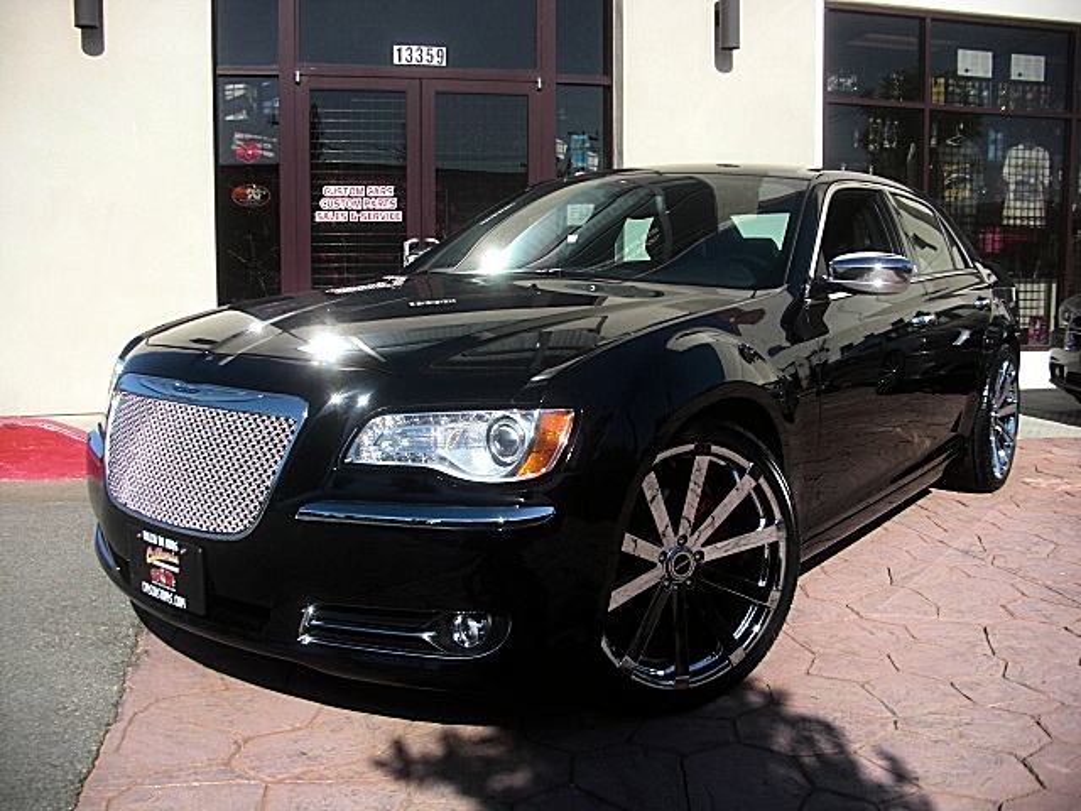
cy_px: 406
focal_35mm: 36
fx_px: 1124
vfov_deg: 39.7
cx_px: 540
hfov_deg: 51.4
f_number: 2.8
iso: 50
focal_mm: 6.3
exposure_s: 1/800
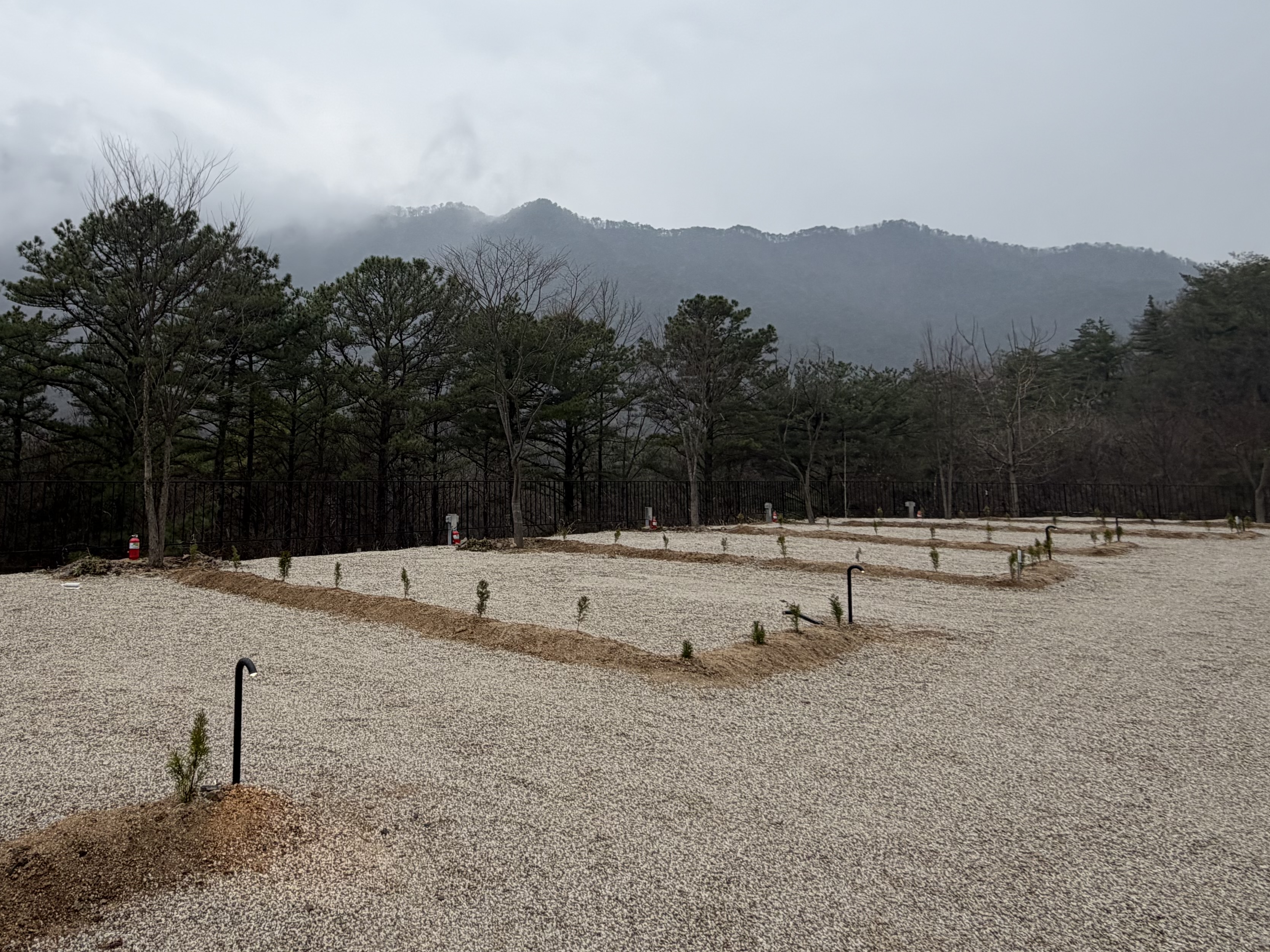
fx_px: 881
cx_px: 411
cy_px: 338
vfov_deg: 55.9
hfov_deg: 69.3
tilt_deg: +8.3
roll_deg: -1.1
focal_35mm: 24
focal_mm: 2.22
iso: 40
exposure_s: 1/631
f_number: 2.2
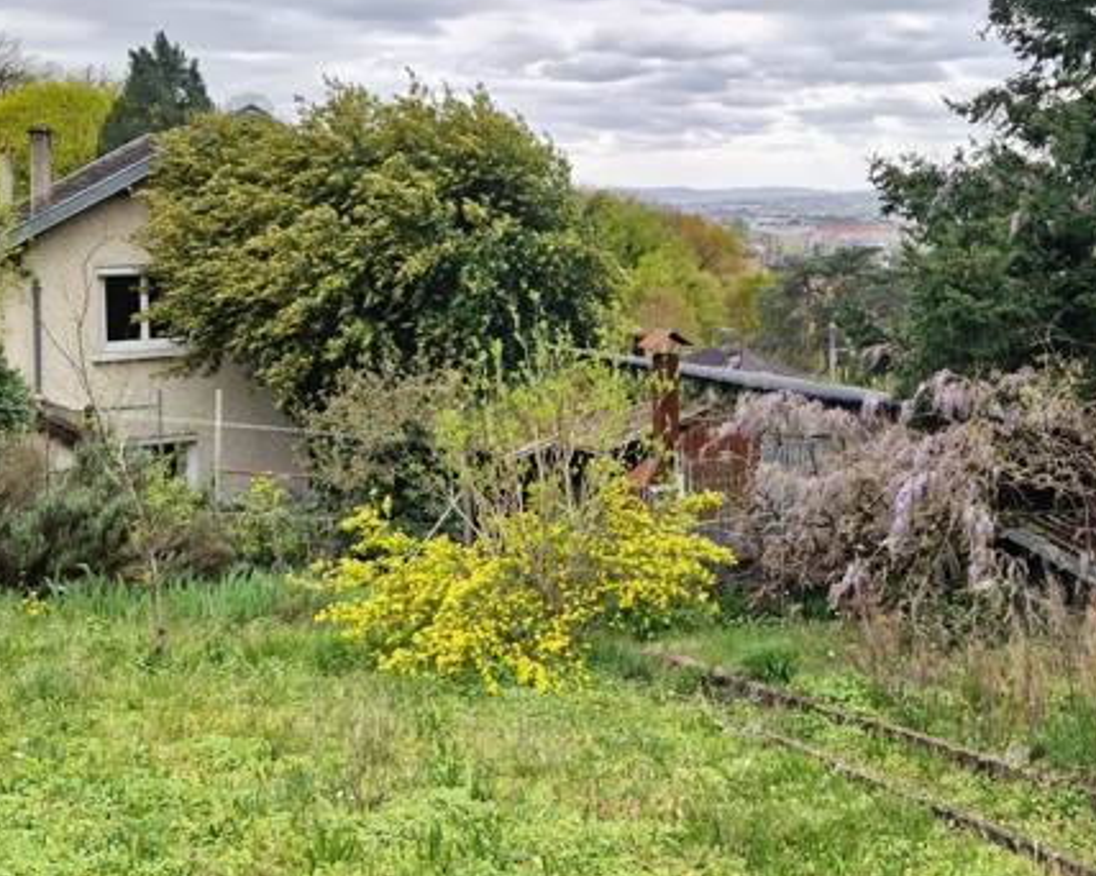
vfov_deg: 35.0
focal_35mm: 42
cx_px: 640
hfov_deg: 43.7
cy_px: 236
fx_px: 1362
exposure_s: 1/189
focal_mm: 5.4
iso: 50
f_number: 1.8
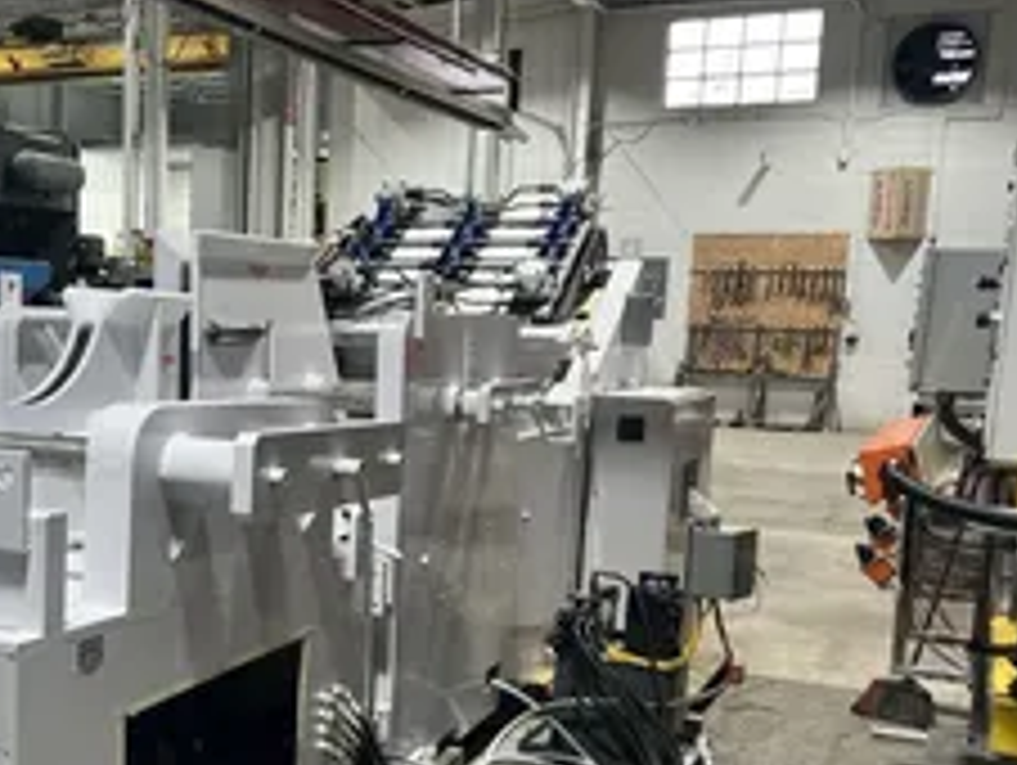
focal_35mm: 46
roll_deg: -1.5
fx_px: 1353
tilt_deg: -10.9
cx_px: 212
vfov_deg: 31.3
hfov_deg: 39.7
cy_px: 508
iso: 64
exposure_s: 1/60
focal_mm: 5.7
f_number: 1.5
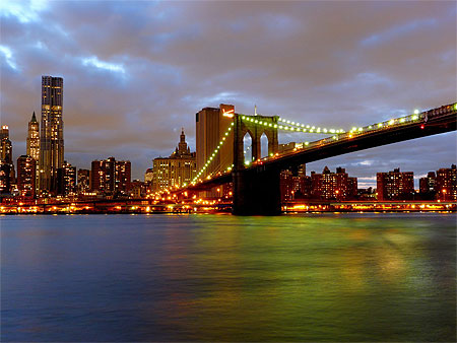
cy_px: 172
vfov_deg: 35.2
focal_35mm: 41
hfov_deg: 45.8
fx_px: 542
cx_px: 228
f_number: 4.5
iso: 80
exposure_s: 8
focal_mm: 7.4
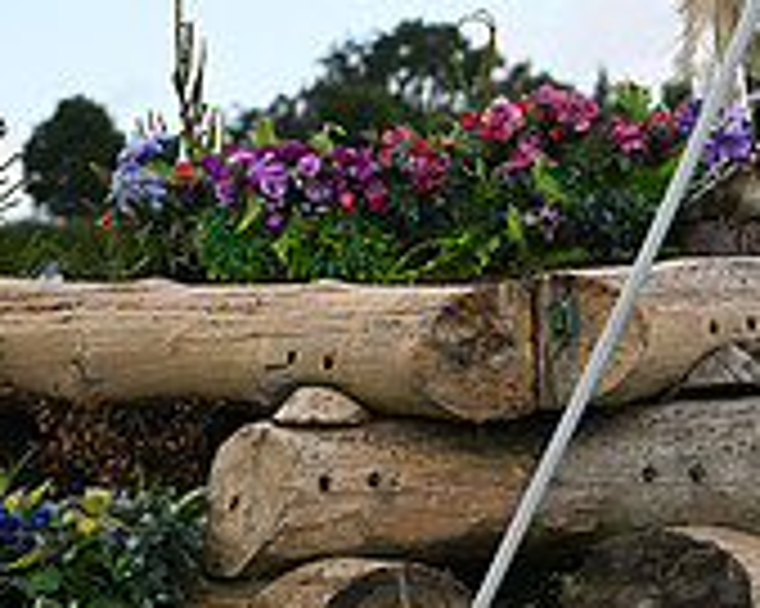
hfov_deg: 5.4
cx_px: 1291
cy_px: 38
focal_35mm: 355
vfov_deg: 4.4
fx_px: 7980
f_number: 4.5
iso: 280
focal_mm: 110
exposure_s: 1/1250
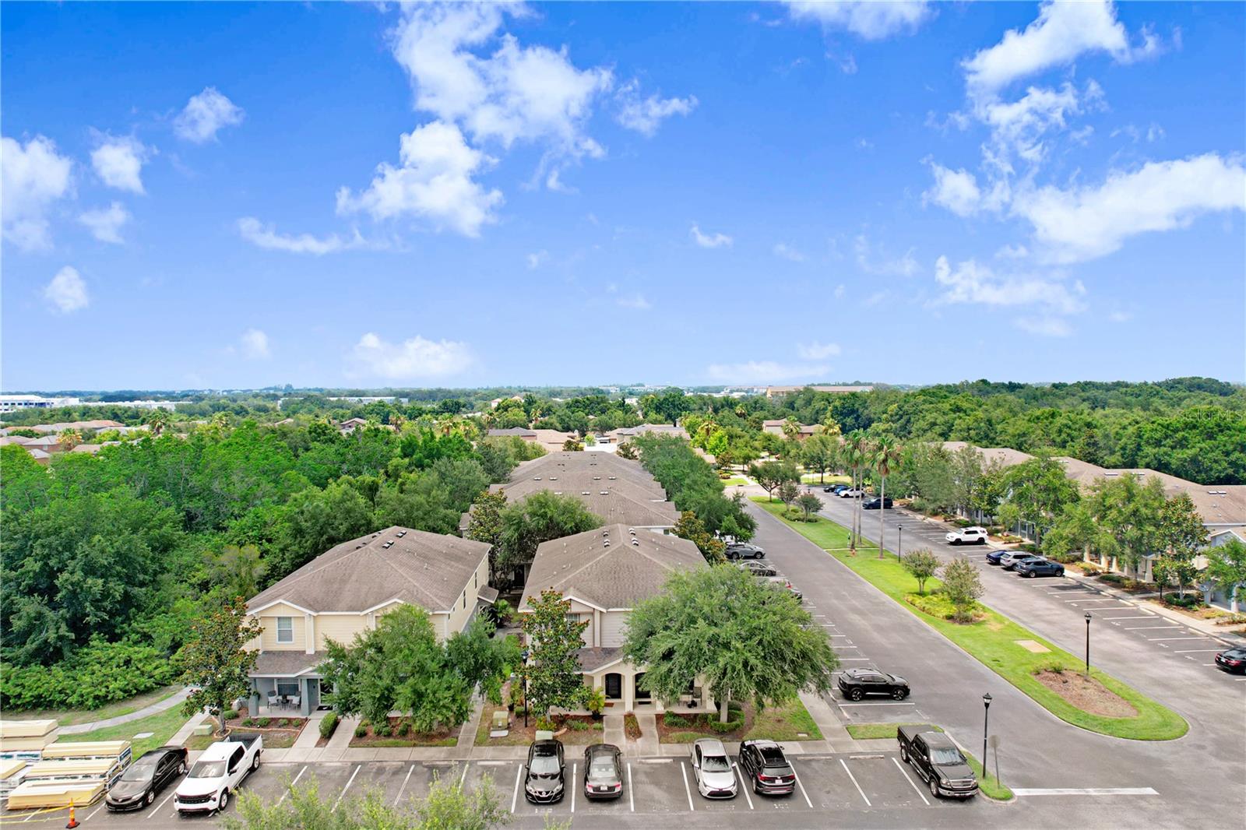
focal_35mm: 22
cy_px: 415
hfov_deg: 78.6
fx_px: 761
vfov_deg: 57.2
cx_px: 623
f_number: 2.8
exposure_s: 1/800
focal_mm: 8.38
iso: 200
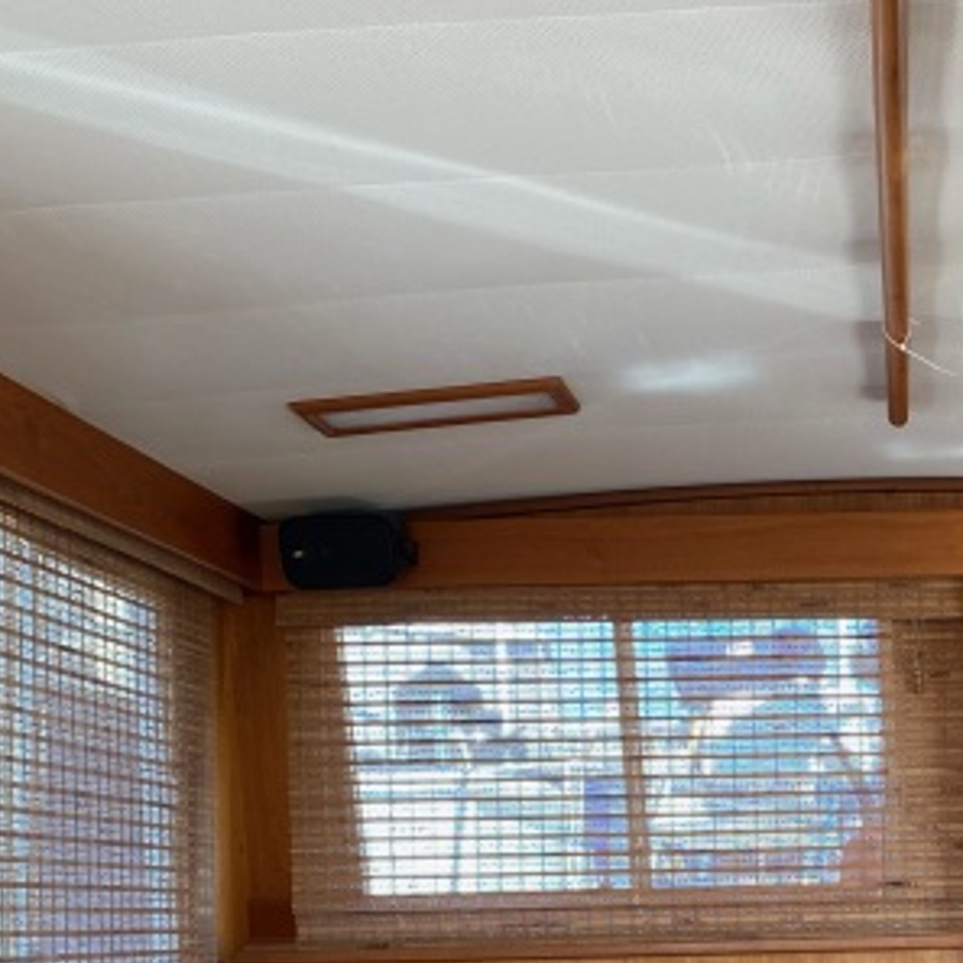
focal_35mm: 62
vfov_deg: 26.2
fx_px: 1951
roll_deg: +1.7
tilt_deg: -1.1
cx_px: 1002
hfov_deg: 26.0
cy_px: 966
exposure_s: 1/122
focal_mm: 4.25
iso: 100
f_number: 1.8
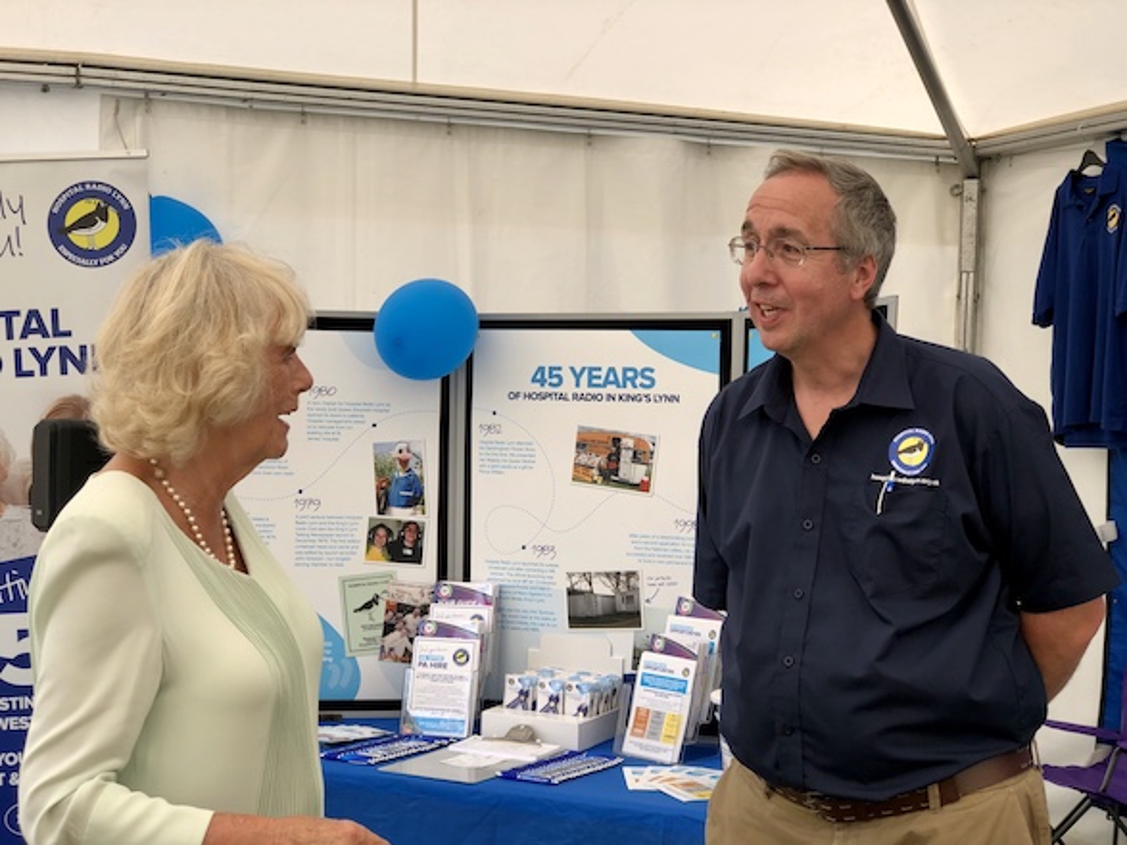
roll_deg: -0.8
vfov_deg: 25.7
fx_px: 1855
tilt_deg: -2.7
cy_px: 422
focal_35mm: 57
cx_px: 564
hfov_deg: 33.8
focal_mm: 6.6
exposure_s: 1/145
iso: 20
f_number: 2.8
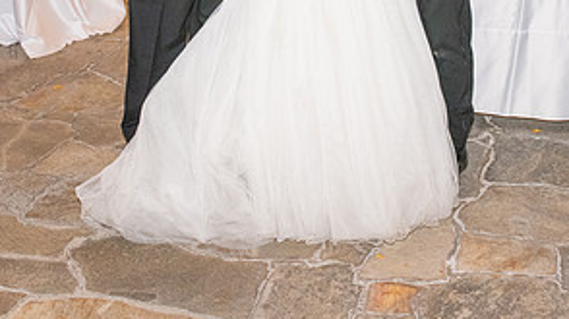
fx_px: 905
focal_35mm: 60
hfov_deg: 34.8
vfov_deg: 18.5
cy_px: -108
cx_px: 334
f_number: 4
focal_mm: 24
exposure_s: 1/160
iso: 1600
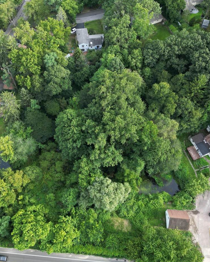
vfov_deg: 55.7
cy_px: 131
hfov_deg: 45.7
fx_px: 249
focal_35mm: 32
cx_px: 91
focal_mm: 6.72
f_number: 1.7
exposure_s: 1/320
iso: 100
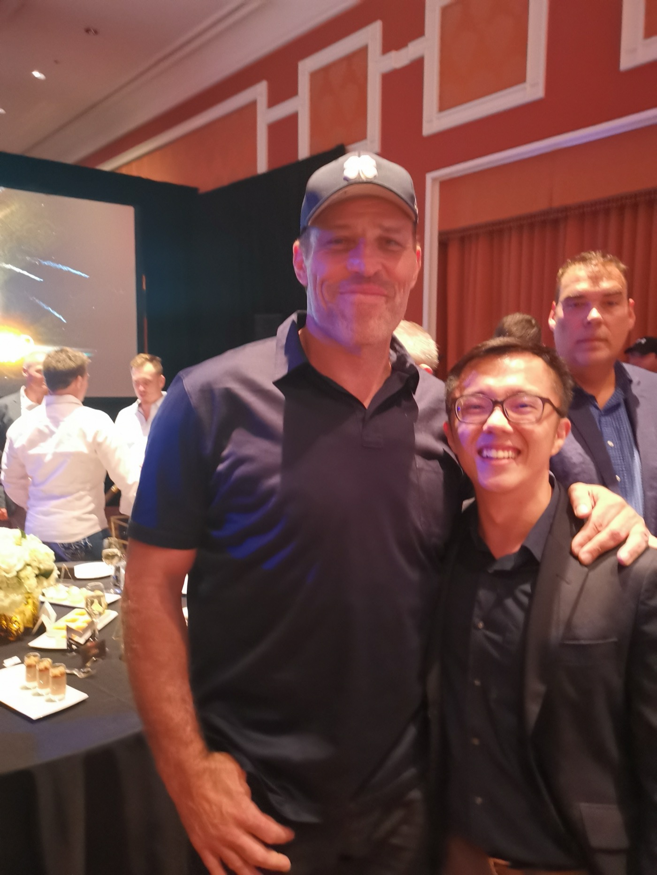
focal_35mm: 27
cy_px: 438
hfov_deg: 51.4
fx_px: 683
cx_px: 328
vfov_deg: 65.3
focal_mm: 5.58
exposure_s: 1/20
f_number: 1.8
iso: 2000
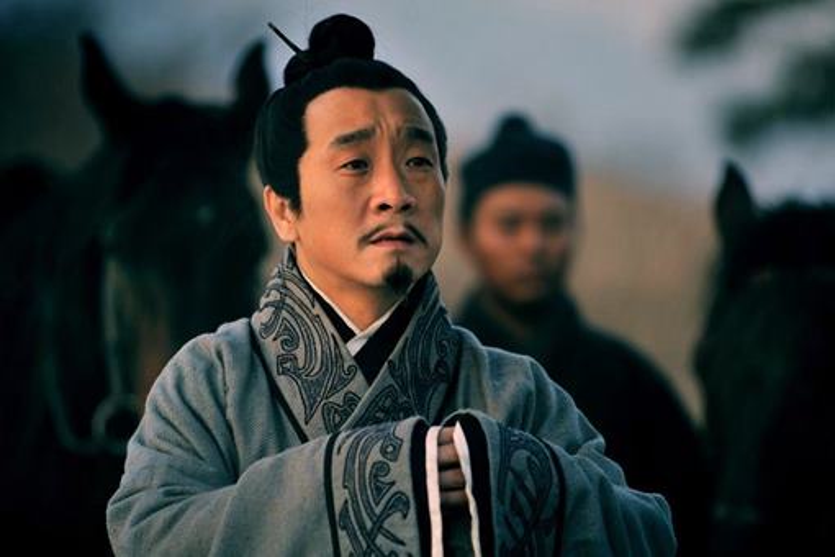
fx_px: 4639
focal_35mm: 200
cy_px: 278
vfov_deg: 6.9
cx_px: 418
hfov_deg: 10.3
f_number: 2.8
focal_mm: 200
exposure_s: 1/320
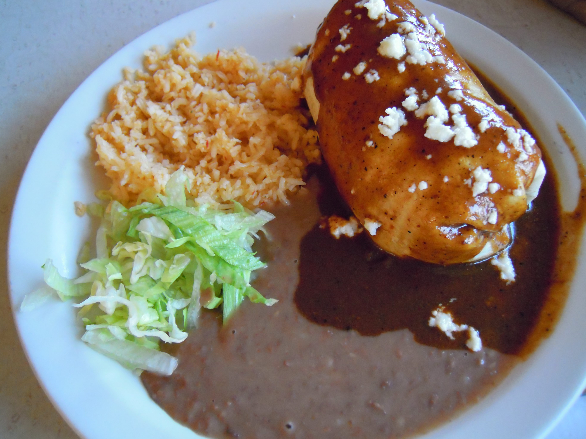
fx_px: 474
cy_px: 220
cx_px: 293
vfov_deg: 49.7
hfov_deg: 63.4
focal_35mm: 28
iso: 640
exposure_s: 1/125
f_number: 2.7
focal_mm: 5
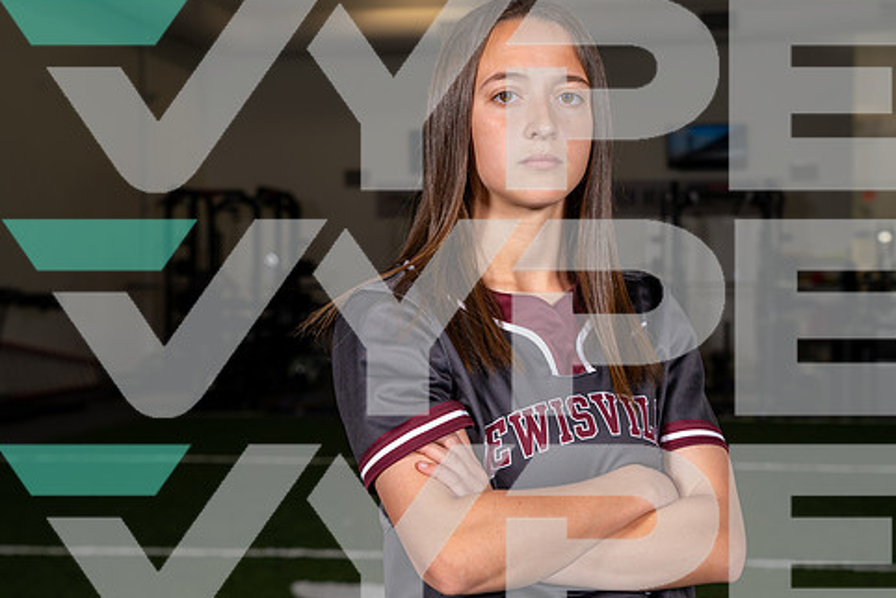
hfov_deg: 28.4
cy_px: 318
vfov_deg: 19.2
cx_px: 476
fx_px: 1768
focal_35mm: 71
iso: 200
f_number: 5.6
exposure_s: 1/200
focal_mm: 59
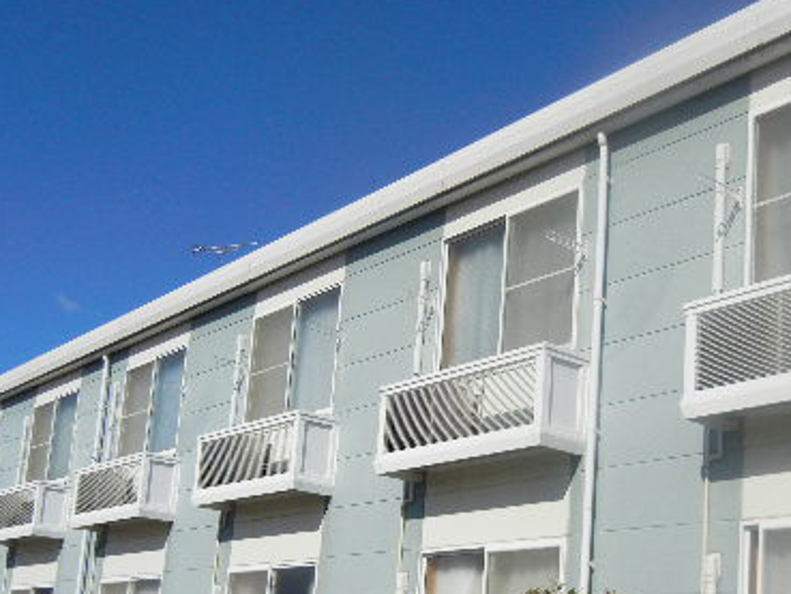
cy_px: 502
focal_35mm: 52
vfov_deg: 27.3
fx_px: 1189
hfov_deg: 36.8
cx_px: 437
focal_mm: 5.4
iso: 160
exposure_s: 1/954
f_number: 7
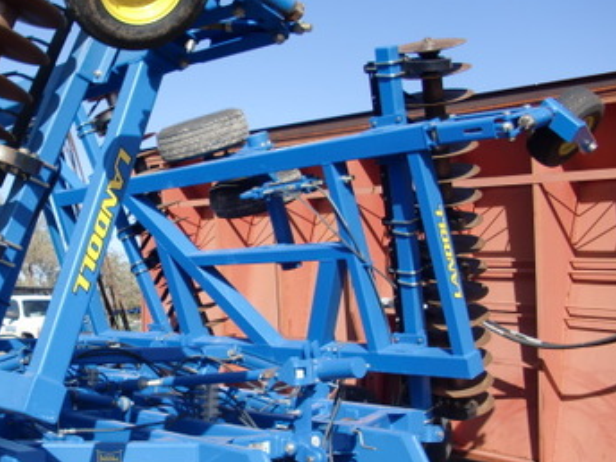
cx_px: 140
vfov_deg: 25.6
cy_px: 288
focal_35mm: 57
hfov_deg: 33.0
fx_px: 1014
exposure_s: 1/1000
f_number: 2.8
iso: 64
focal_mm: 6.3
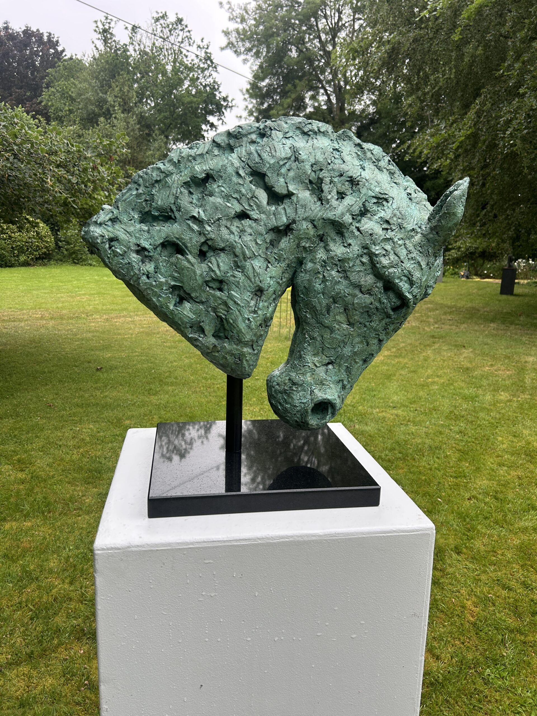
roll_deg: -1.1
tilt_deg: -11.7
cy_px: 358
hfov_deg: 53.1
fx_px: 538
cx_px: 268
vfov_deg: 67.3
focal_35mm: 26
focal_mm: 5.7
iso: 80
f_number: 1.5
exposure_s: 1/121
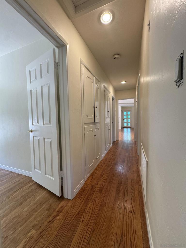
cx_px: 93
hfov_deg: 85.7
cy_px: 124
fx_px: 100
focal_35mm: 14
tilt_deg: -2.2
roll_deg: +2.1
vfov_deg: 102.1
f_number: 2.2
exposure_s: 1/60
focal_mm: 2.22
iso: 125
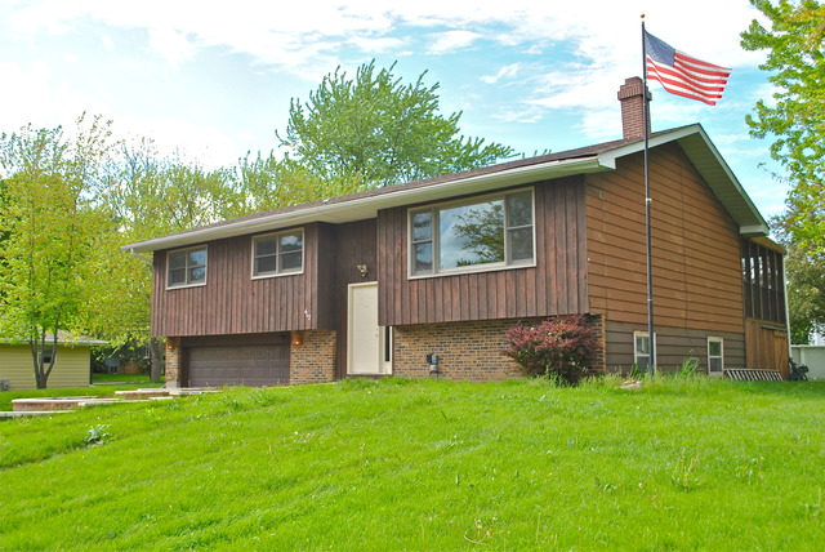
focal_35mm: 33
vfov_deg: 40.0
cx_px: 412
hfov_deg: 57.2
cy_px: 276
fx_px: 757
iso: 100
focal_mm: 22
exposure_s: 1/200
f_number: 8
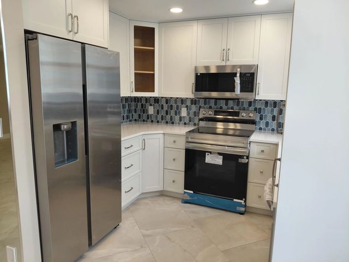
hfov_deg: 69.4
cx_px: 174
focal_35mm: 25
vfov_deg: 54.9
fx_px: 252
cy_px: 131
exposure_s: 1/120
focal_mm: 4.69
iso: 64
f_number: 1.8
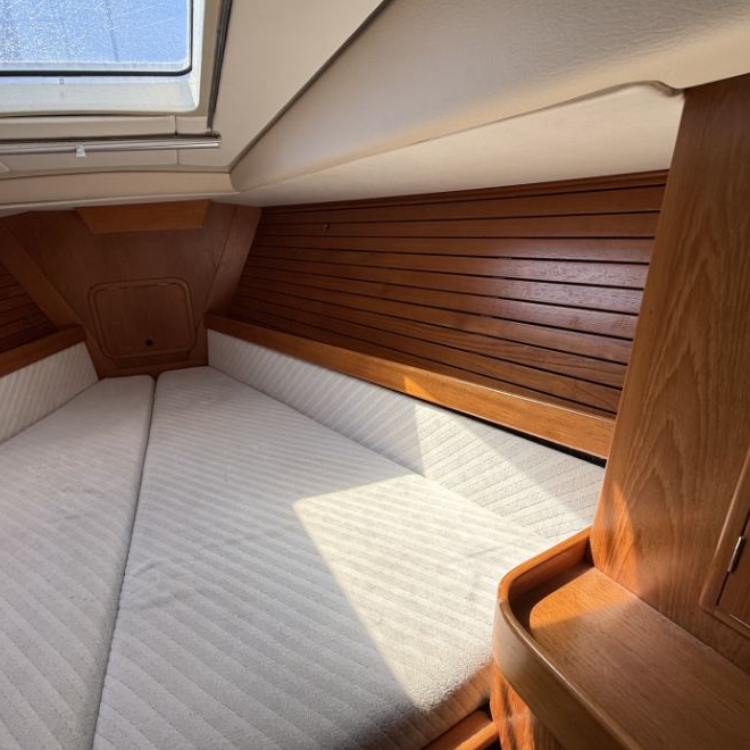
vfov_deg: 80.7
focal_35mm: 18
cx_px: 285
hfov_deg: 79.4
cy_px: 392
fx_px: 441
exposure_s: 1/340
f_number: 2.2
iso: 64
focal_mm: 2.2
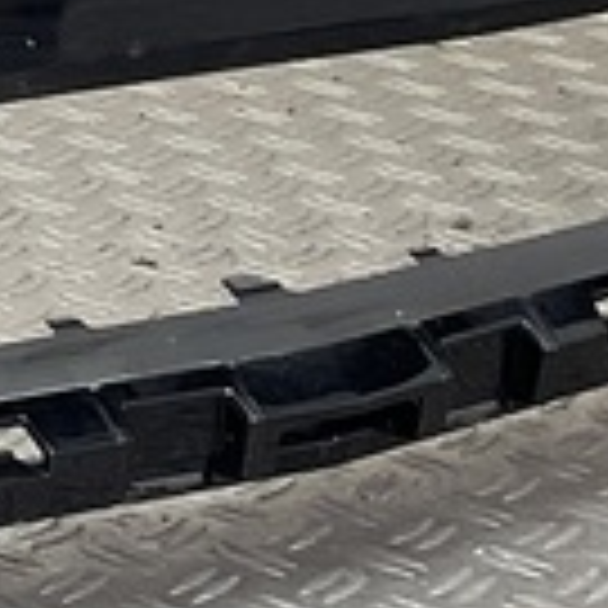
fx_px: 3815
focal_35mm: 192
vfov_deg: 8.7
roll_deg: +1.5
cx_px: -653
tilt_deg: -7.6
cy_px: -504
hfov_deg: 8.6
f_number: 1.8
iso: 25
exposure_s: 1/120
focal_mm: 3
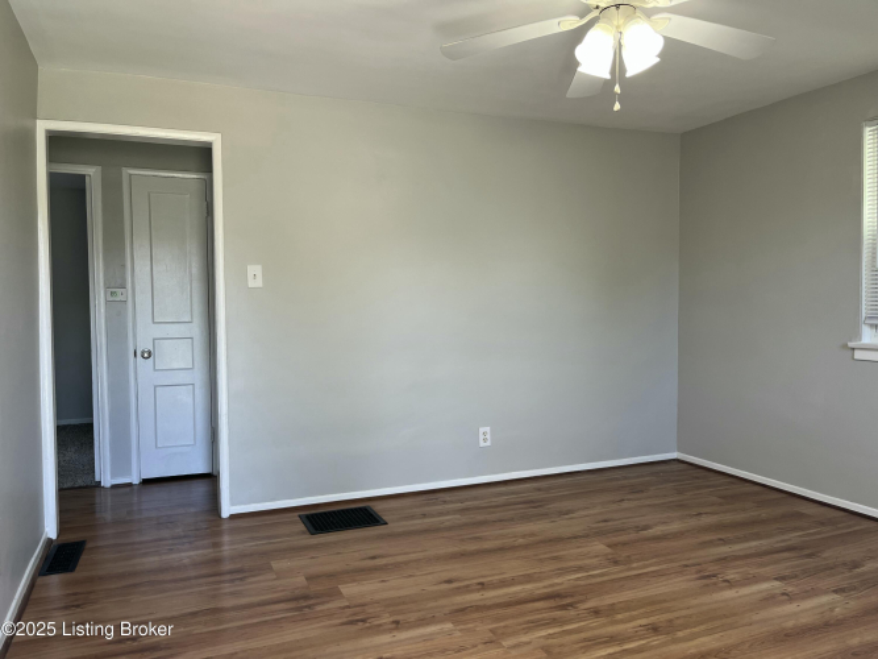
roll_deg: +0.6
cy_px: 330
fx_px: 659
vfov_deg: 53.0
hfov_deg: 67.3
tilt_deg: -3.0
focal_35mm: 26
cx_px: 439
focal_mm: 5.1
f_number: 1.6
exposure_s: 1/120
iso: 50
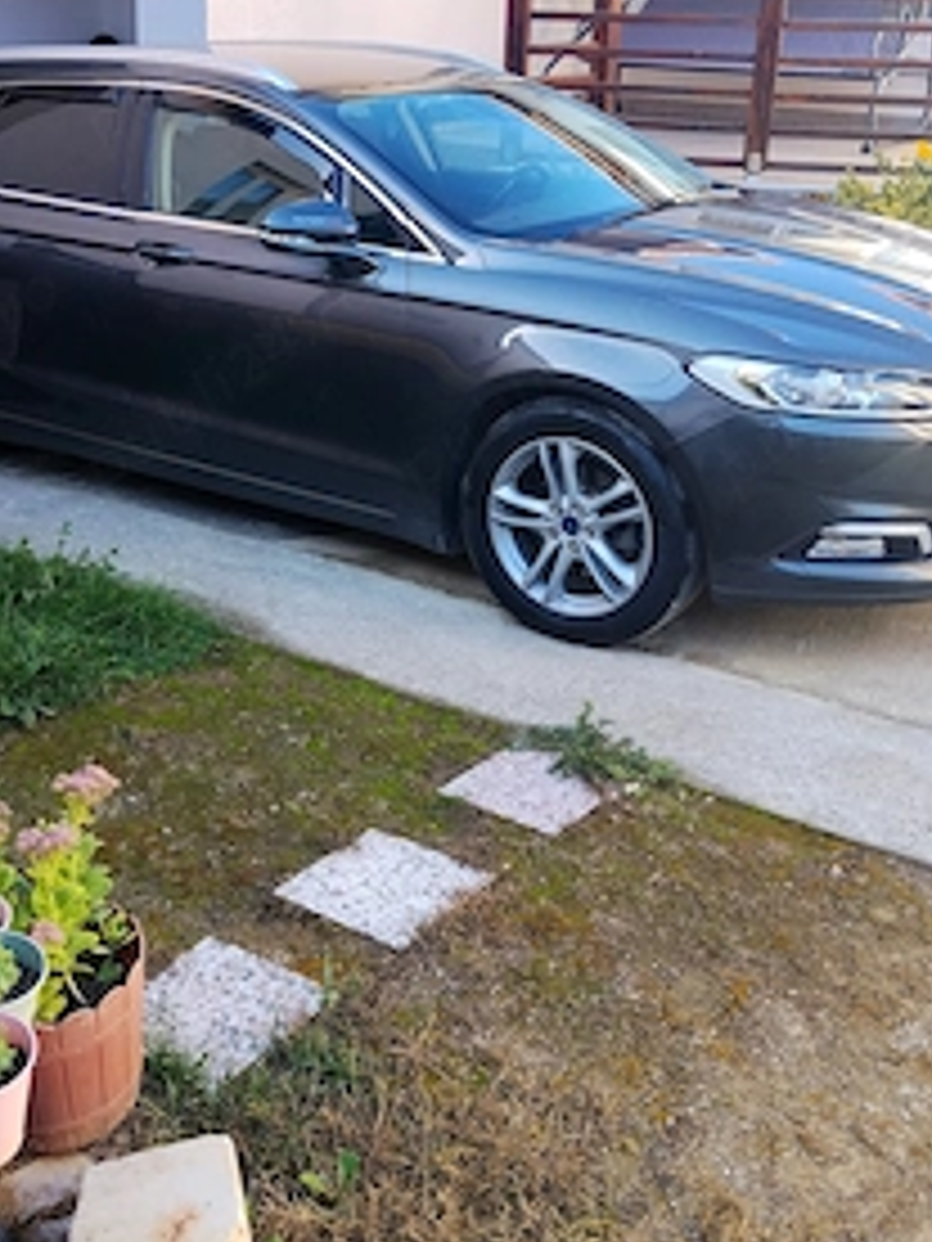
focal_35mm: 42
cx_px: 387
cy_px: 454
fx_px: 1508
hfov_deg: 34.3
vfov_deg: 44.4
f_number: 1.8
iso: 50
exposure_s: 1/150
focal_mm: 4.22
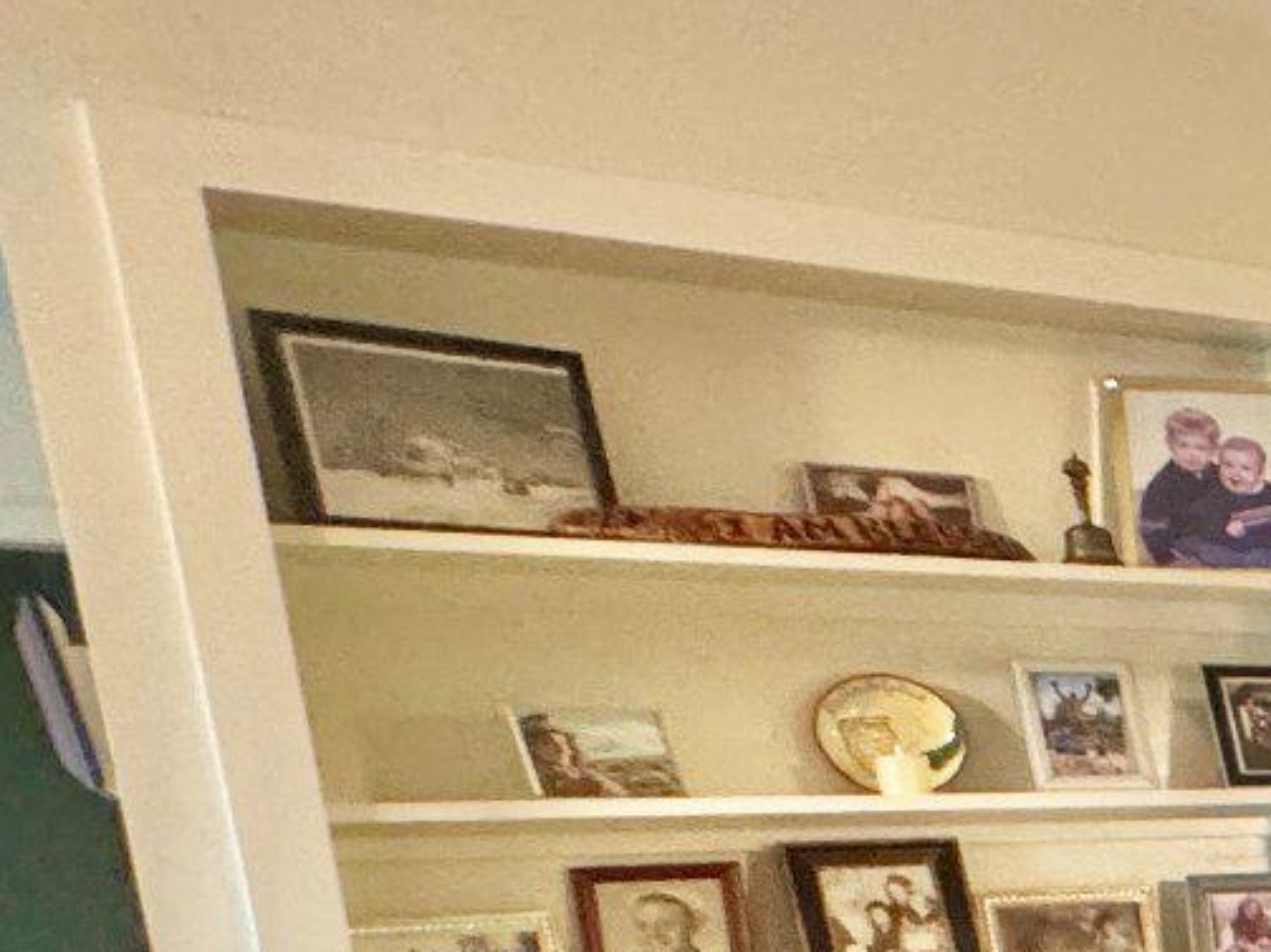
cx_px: 2441
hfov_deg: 20.2
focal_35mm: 57
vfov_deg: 23.3
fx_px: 2092
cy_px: 1169
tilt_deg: -10.6
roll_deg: +1.5
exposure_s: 1/60
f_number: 2.2
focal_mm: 2.22
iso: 500
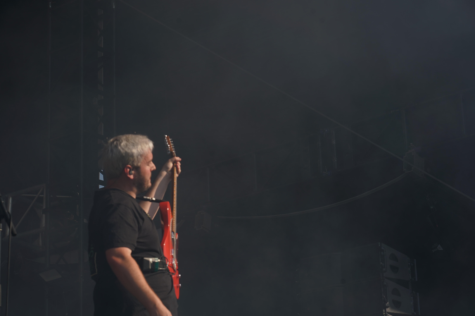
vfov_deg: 13.0
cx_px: 238
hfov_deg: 19.5
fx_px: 1385
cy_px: 158
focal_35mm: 105
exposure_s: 1/500
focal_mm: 105
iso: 100
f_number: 8
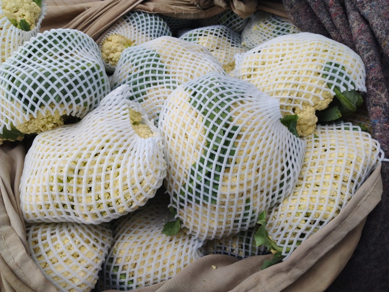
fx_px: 292
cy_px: 146
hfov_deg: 67.3
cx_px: 194
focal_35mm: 26
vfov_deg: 53.1
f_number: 1.88
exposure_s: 1/292
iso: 100
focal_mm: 4.82
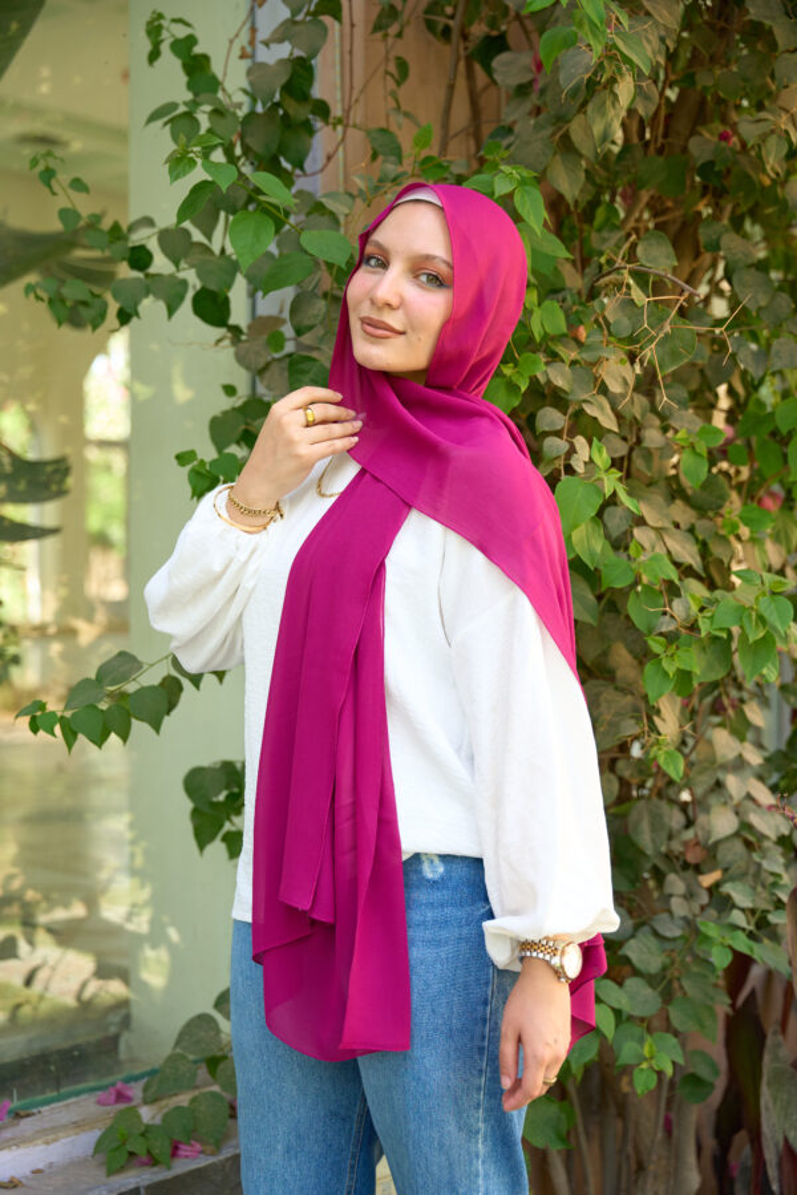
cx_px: 398
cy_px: 598
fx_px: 1630
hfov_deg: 27.5
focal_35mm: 49
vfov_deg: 40.3
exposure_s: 1/250
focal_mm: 49.1
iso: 400
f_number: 2.8
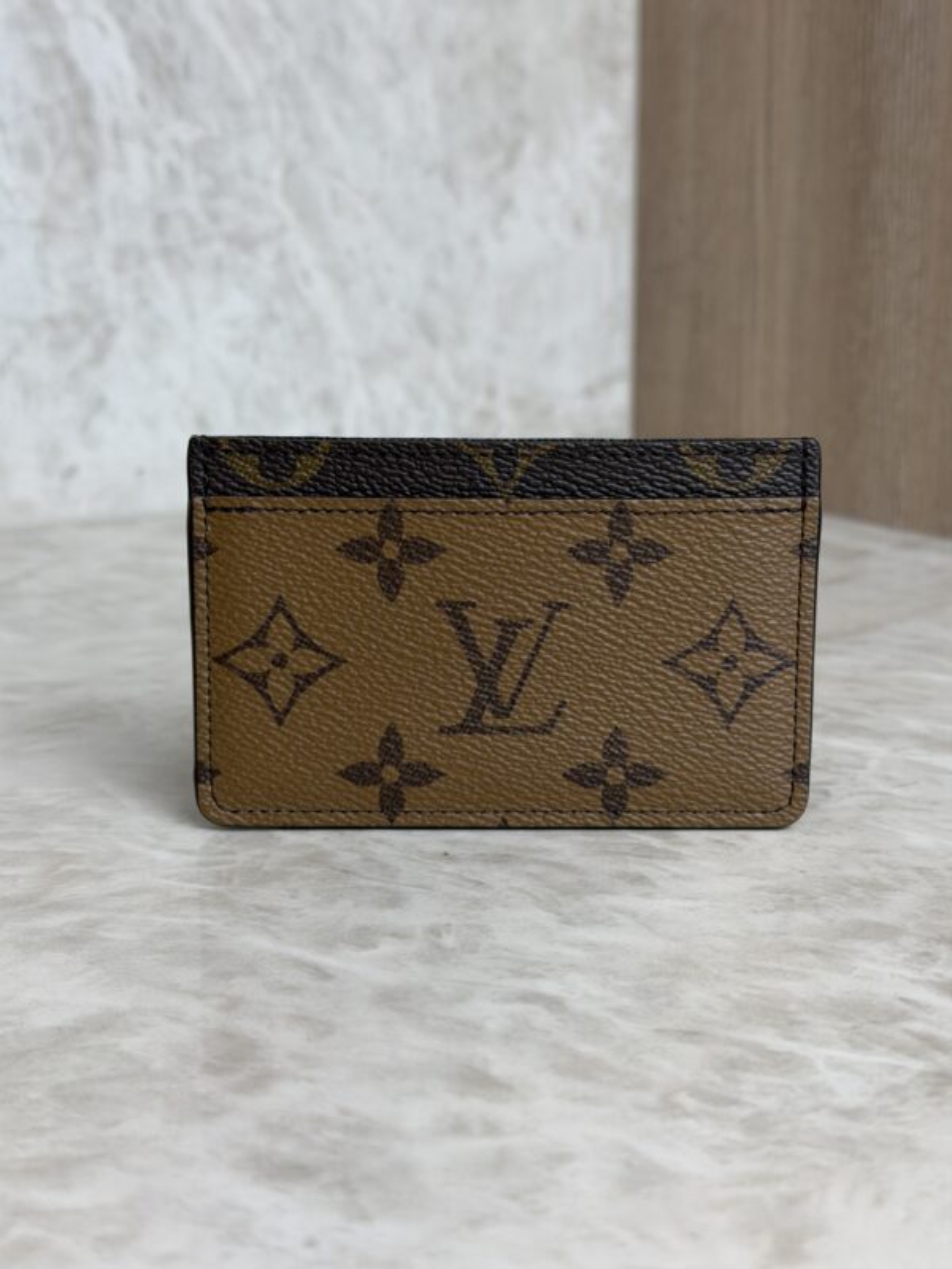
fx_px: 1760
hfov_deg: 30.3
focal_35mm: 48
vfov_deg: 39.7
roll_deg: +0.0
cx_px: 476
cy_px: 634
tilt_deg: -13.0
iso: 50
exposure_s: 1/120
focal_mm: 6.76
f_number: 1.78
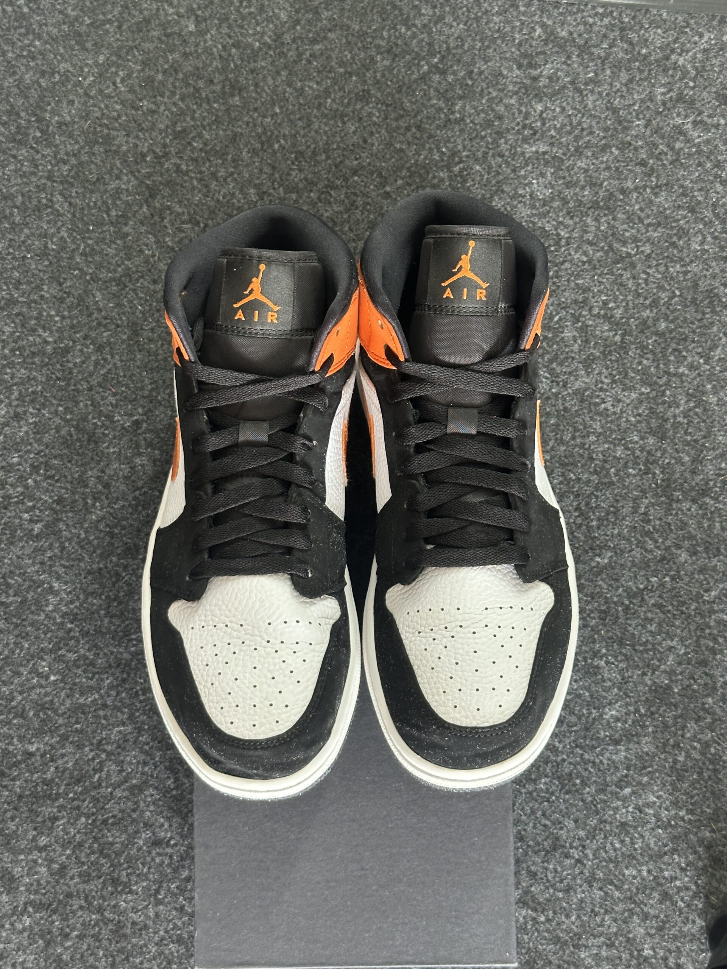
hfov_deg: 30.3
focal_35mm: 48
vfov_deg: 39.7
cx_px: 364
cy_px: 484
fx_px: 1344
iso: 250
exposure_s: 1/33
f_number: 1.78
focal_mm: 6.86
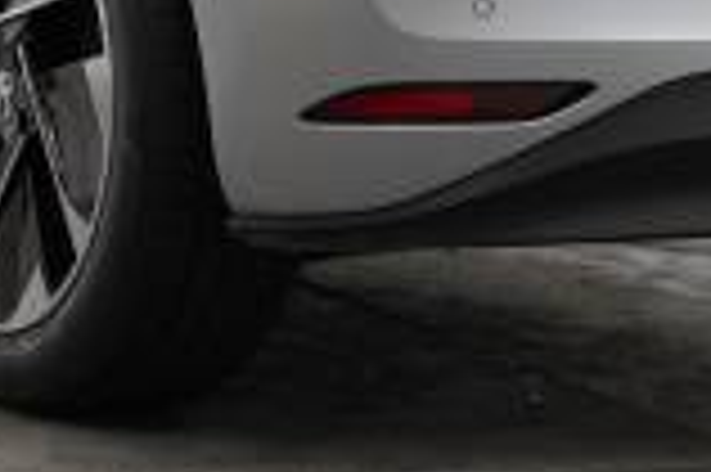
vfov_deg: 6.4
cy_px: -342
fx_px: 4124
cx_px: 256
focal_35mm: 209
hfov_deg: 9.8
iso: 1250
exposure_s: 1/160
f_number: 4
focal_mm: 51.5
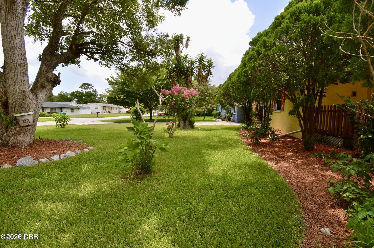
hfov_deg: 100.4
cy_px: 124
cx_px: 187
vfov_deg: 77.2
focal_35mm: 15
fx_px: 156
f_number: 8
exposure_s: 1/160
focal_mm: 10
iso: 100
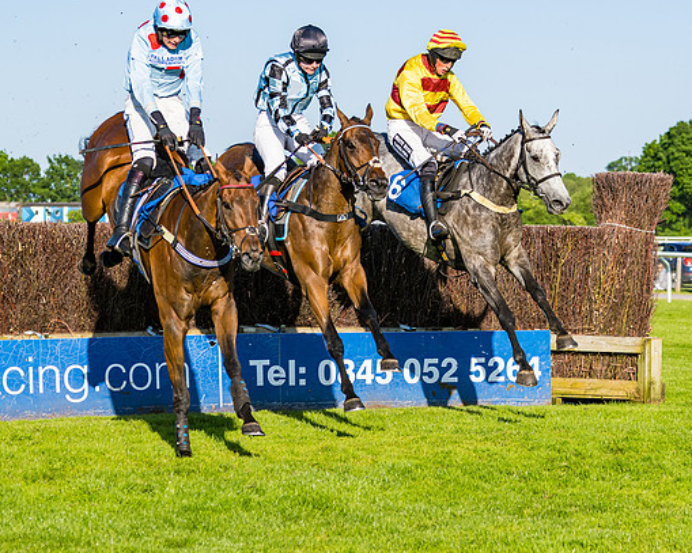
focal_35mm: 138
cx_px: 410
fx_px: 2826
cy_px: 399
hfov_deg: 14.0
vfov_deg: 11.2
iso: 200
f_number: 4
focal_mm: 70
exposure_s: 1/2000
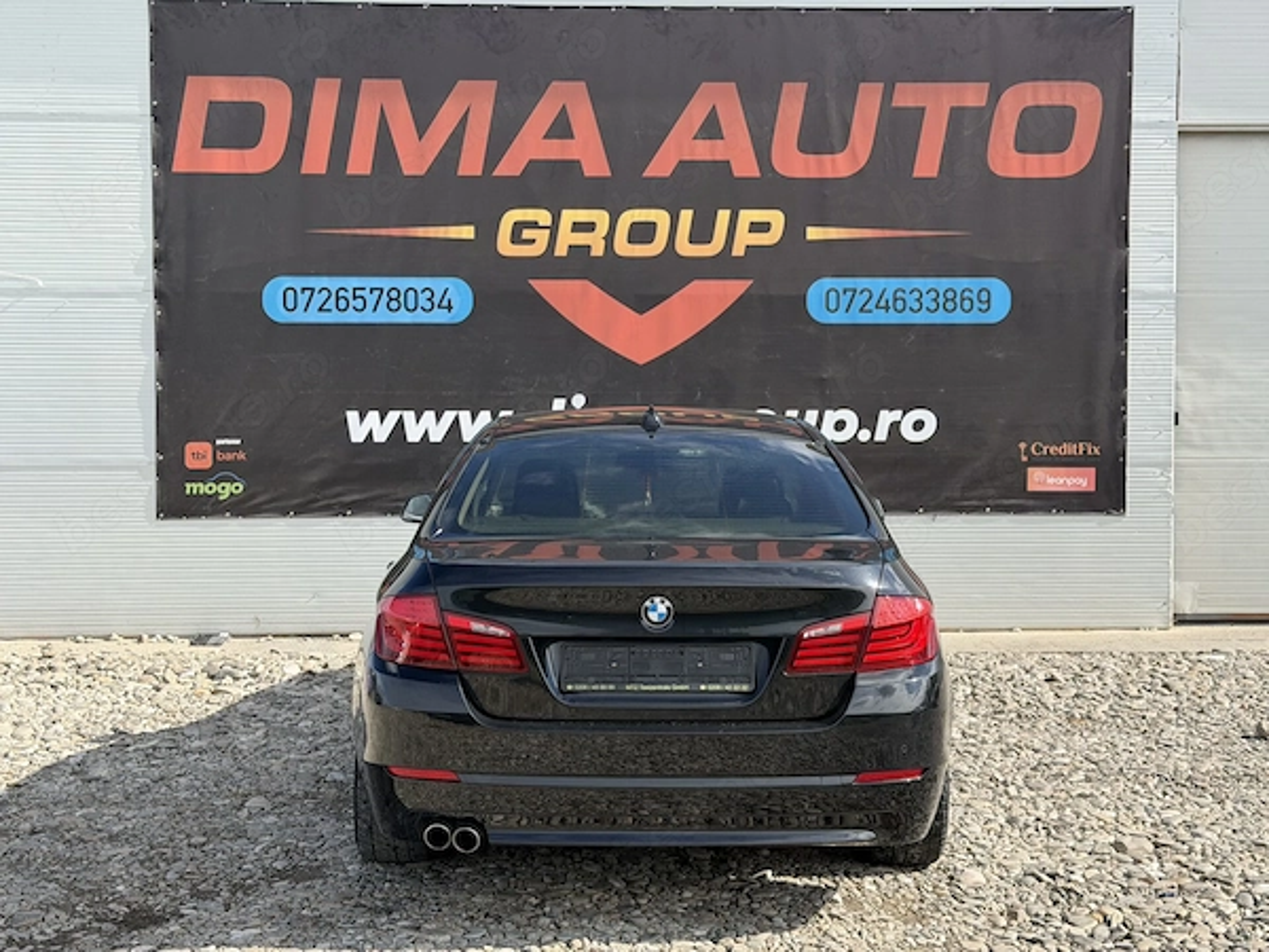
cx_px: 634
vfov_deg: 30.3
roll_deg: +0.6
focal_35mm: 48
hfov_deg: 39.7
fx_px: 1760
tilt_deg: -1.2
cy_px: 476
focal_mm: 6.76
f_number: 1.78
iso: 80
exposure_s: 1/2667
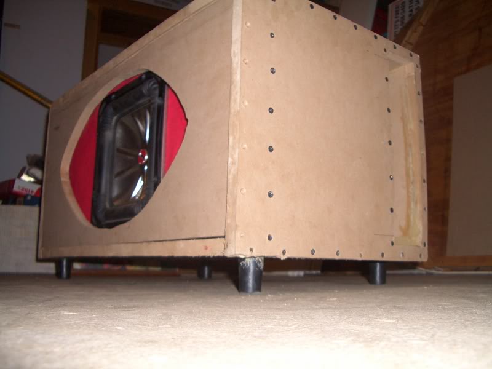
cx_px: 246
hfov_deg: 52.6
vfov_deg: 40.7
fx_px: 497
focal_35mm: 35
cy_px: 184
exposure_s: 1/60
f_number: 2.6
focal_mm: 5.8
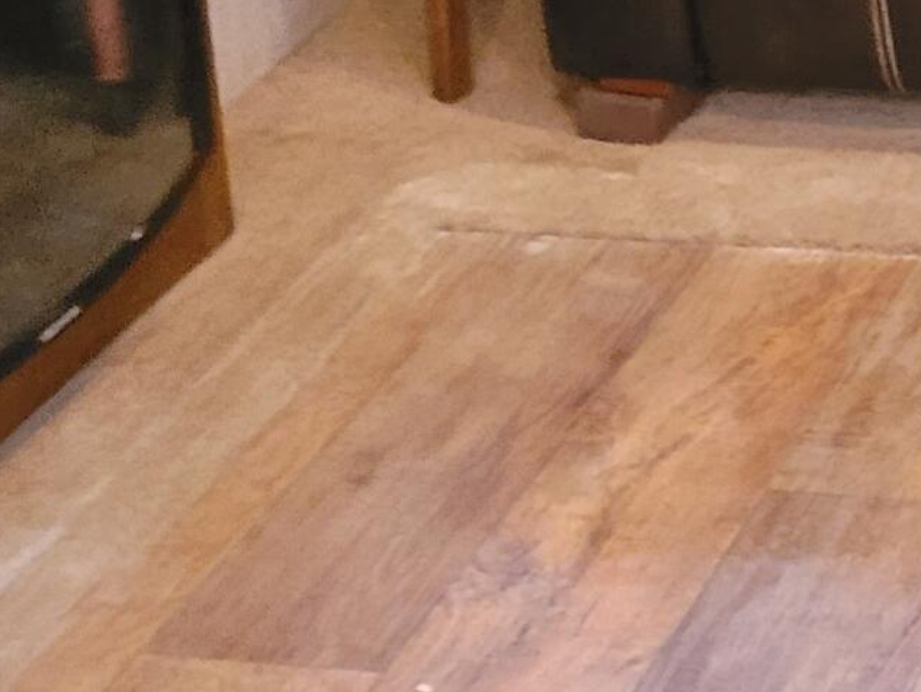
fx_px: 3274
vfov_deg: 11.3
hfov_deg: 14.8
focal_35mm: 123
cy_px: -509
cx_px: 1396
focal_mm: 5.4
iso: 1600
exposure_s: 1/17
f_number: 1.8
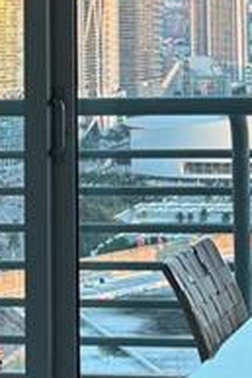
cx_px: 227
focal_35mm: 168
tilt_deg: +5.3
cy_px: -198
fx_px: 1761
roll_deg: +0.6
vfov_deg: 11.7
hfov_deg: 8.2
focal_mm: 5.96
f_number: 1.6
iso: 32
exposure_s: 1/121
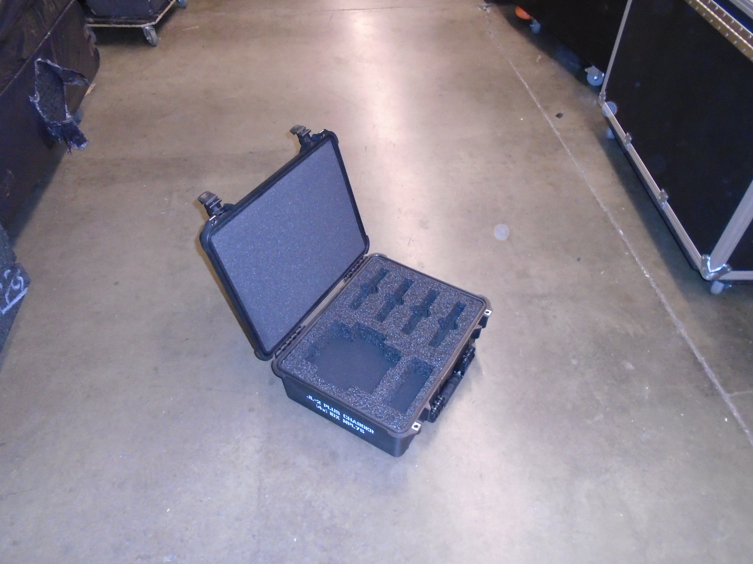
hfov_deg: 67.3
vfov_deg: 53.1
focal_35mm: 26
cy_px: 282
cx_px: 376
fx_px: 566
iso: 500
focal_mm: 4.6
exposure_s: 1/30
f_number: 3.2
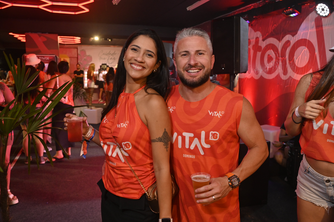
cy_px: 111
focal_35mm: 31
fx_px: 288
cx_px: 167
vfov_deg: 42.3
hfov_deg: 60.3
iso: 2500
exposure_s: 1/160
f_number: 5
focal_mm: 31
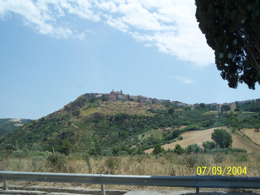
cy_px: 98
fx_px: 285
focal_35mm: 38
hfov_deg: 49.0
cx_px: 130
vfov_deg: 37.7
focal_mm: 8
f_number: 4.8
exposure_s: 1/700
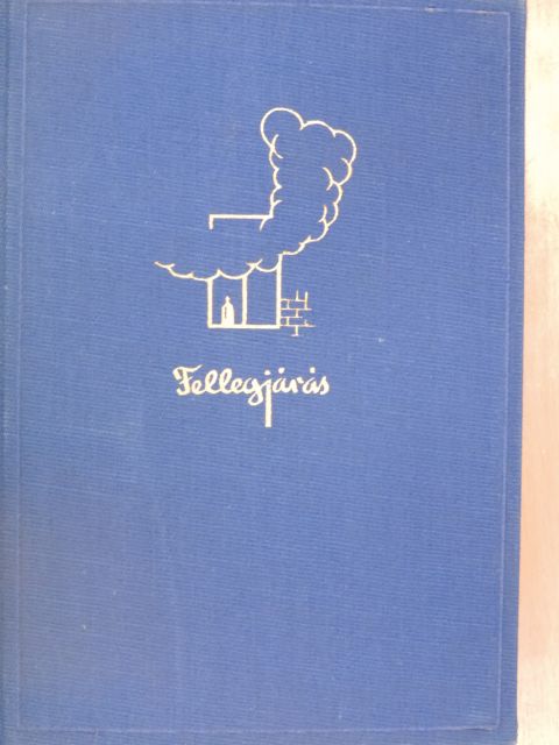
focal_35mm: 60
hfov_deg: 24.4
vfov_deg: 32.2
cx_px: 280
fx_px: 1292
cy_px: 372
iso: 720
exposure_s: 1/15
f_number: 4.2
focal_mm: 10.7
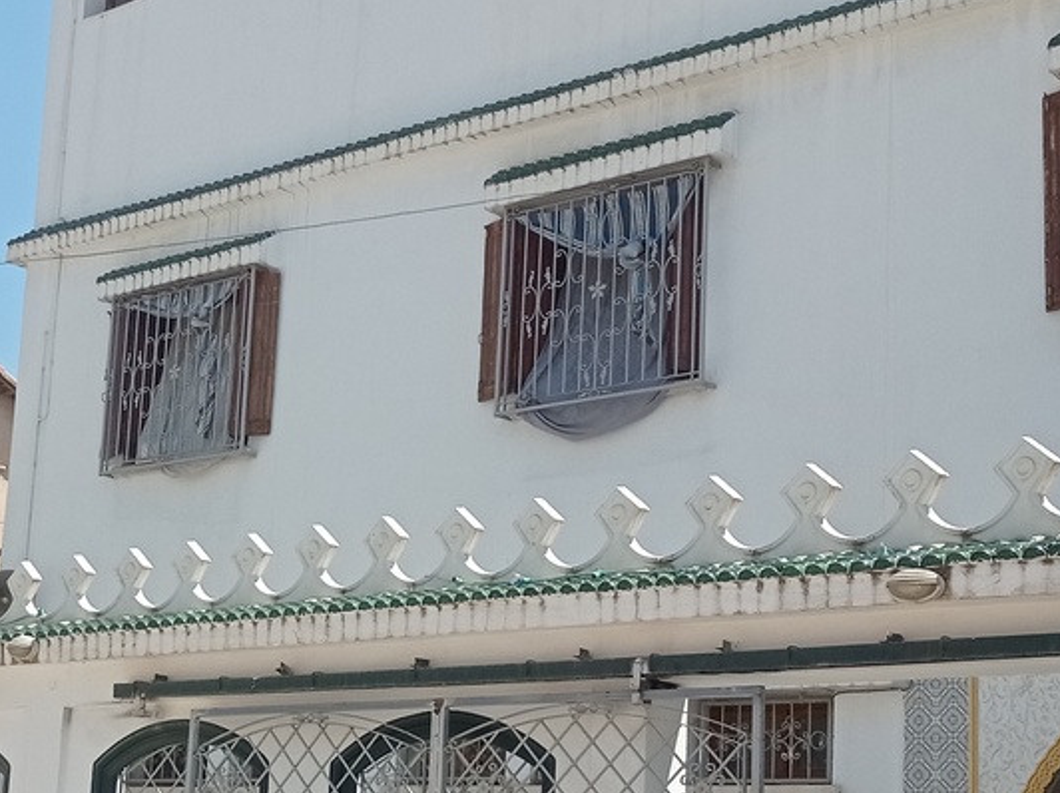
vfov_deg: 19.3
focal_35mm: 76
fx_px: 2325
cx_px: 272
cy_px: 530
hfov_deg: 25.4
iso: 102
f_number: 1.79
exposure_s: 1/2660
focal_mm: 4.7
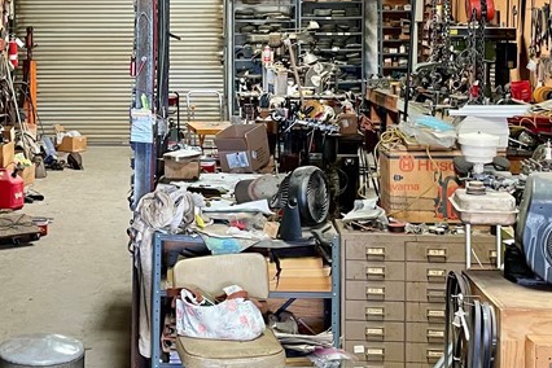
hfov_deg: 30.6
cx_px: 166
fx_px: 997
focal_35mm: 65
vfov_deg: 20.6
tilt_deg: -2.4
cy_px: 63
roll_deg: -0.1
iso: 250
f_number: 1.6
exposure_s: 1/60
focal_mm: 4.2
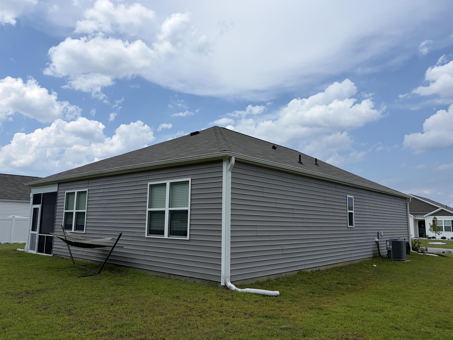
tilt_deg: +9.1
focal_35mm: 26
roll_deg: +0.8
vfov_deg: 53.1
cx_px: 226
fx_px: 340
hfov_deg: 67.3
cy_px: 170
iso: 64
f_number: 1.6
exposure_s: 1/6329
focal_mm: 5.96
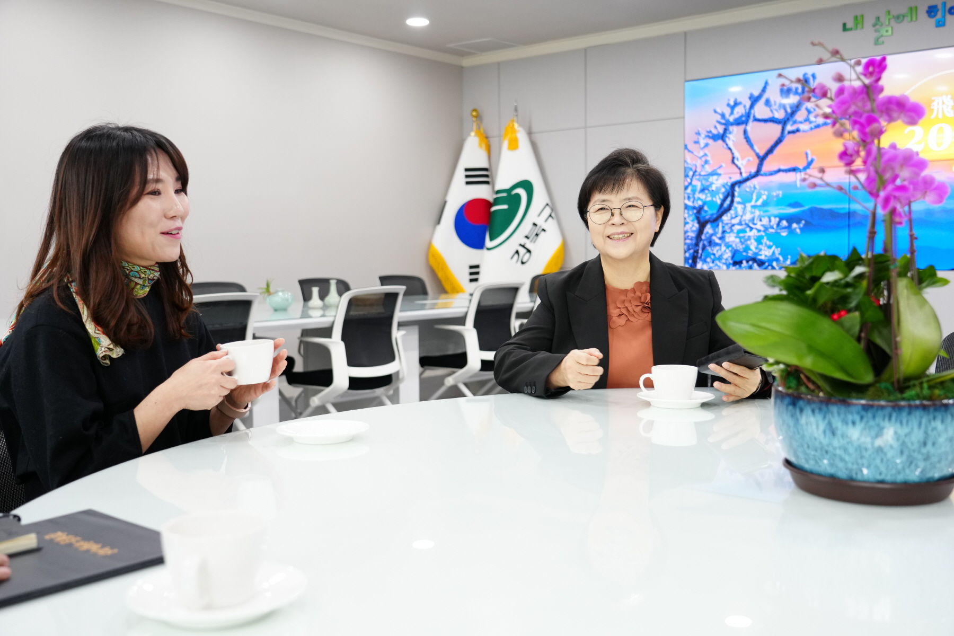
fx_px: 980
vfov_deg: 35.9
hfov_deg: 51.9
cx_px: 477
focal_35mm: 37
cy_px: 318
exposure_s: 1/160
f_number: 4
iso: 1600
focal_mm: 37
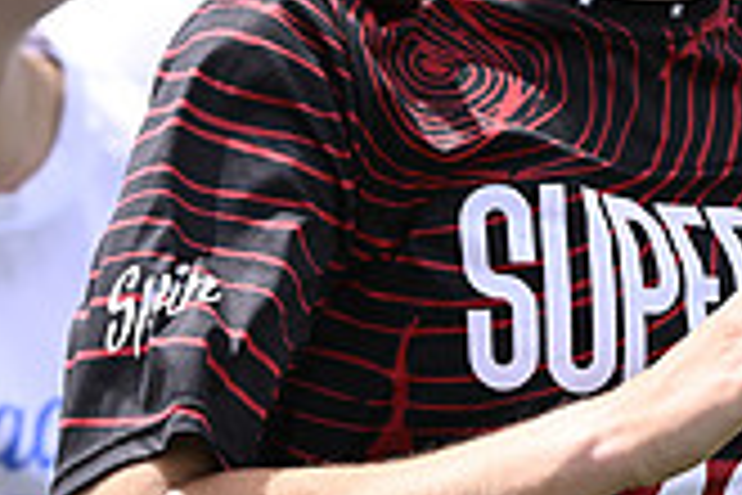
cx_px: 800
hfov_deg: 1.5
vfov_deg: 1.0
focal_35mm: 1402
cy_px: 236
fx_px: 28895
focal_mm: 400
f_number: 4
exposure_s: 1/3200
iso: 560
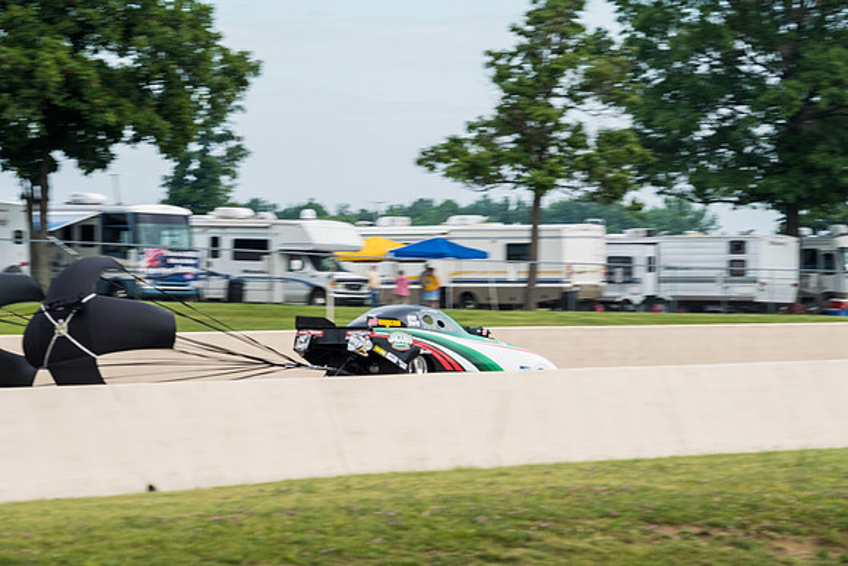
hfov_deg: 12.4
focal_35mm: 166
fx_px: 3911
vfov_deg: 8.3
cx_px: 424
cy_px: 283
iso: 400
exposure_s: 1/250
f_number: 9
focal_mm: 110.6
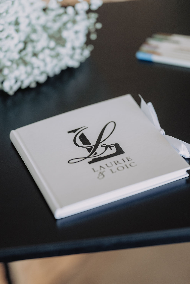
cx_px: 95
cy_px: 142
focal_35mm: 85
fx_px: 673
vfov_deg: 23.9
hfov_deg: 16.1
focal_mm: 85
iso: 1600
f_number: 1.4
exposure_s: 1/250
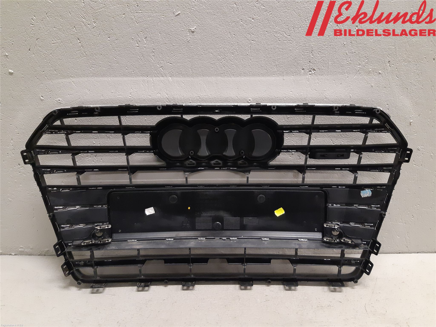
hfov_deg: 67.3
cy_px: 164
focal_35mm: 26
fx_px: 327
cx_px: 218
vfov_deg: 53.1
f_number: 1.7
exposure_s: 1/50
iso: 250
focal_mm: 3.93
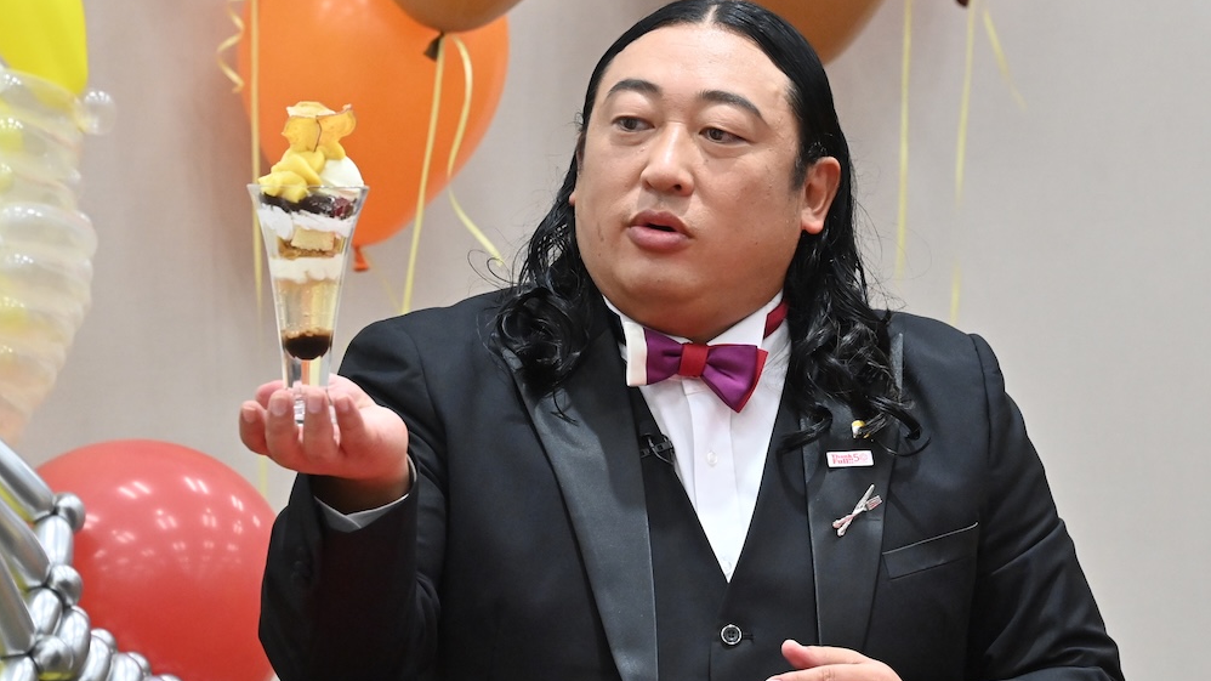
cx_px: 606
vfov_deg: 3.9
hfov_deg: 6.9
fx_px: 10113
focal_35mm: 315
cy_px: 362
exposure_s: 1/200
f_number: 7.1
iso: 6400
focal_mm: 200
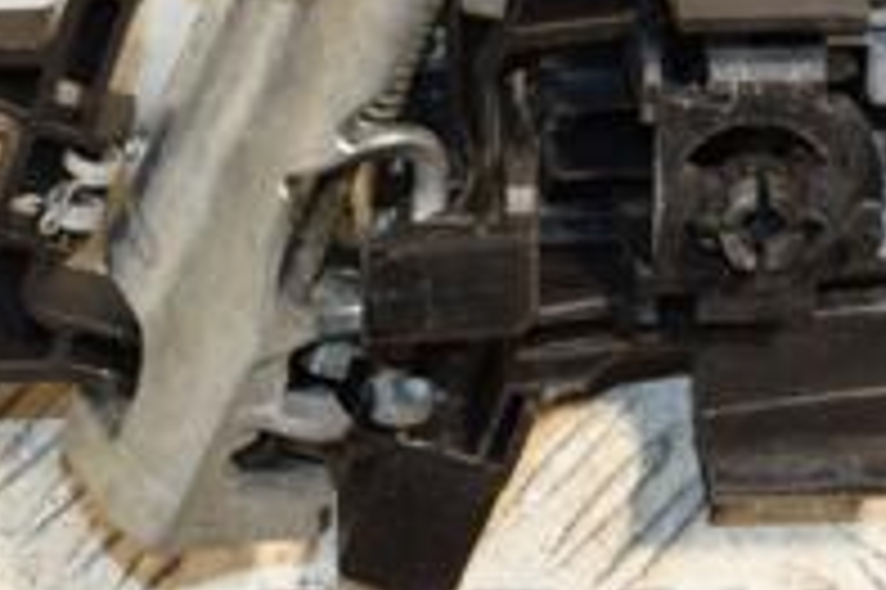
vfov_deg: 7.9
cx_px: 162
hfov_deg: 11.8
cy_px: 59
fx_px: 4279
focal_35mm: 174
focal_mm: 38
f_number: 7.1
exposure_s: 1/200
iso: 800
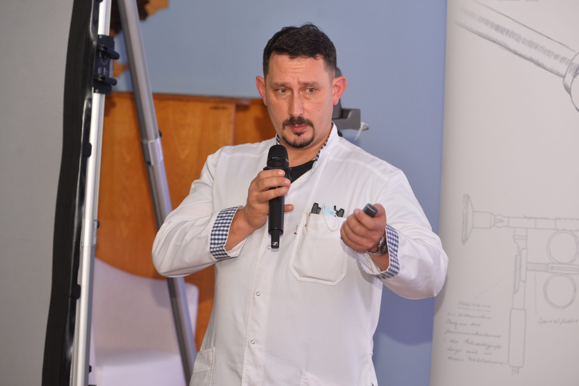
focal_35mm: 112
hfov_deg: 18.3
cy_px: 193
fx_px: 1801
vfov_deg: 12.2
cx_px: 290
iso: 1250
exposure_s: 1/60
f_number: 5
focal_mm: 112
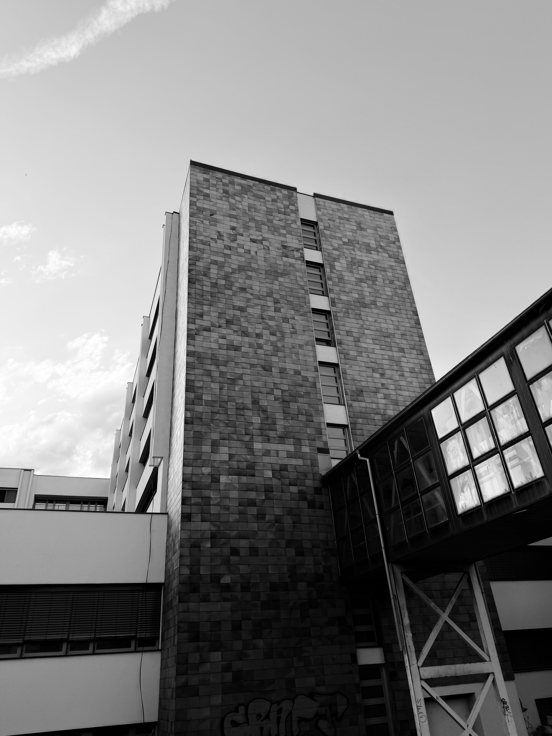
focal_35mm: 24
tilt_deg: +30.5
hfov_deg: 56.8
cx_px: 276
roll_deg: +4.7
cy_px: 368
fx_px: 510
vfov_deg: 71.6
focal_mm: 6.76
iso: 80
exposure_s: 1/602
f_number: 1.78
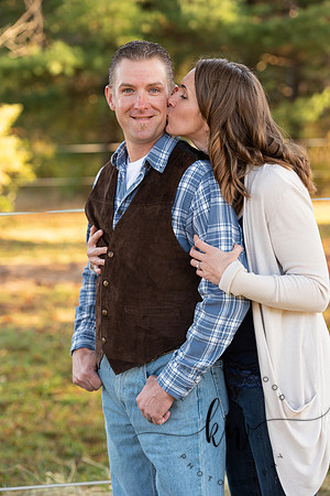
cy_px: 248
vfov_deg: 20.0
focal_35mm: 102
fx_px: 1402
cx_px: 165
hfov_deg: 13.4
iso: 400
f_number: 4
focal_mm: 102
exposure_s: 1/200
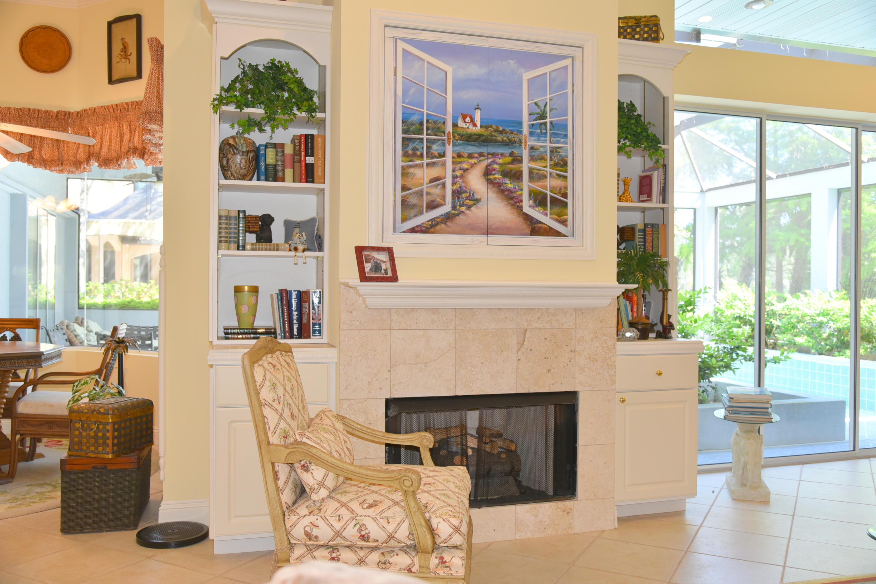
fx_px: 754
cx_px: 438
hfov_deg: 60.3
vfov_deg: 42.3
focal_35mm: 31
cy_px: 292
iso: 800
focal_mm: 31
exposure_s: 1/100
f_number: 5
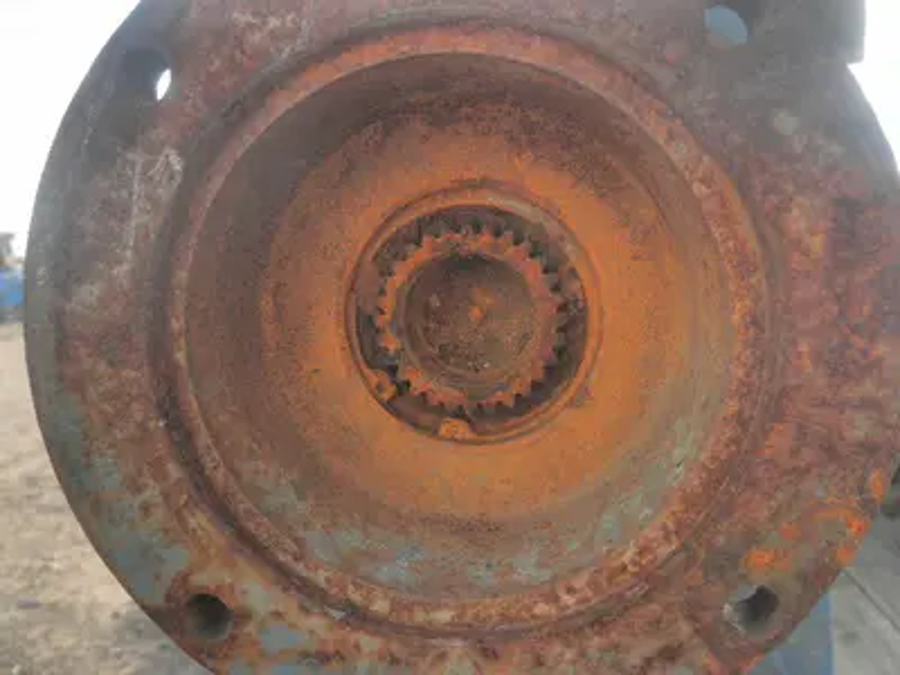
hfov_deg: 63.4
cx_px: 450
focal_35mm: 28
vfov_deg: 49.7
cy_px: 338
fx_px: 728
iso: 64
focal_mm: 5
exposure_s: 1/200
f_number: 3
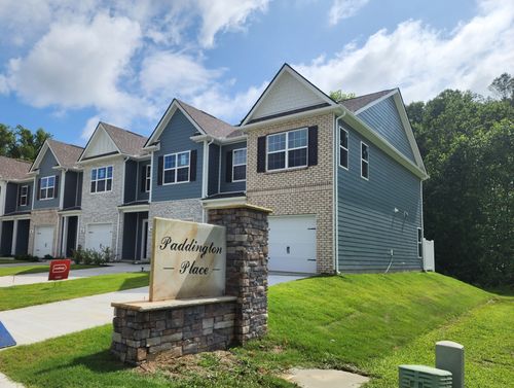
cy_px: 194
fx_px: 342
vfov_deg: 59.0
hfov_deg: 73.8
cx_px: 257
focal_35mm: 23
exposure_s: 1/2352
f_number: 1.8
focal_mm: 6.4
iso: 12
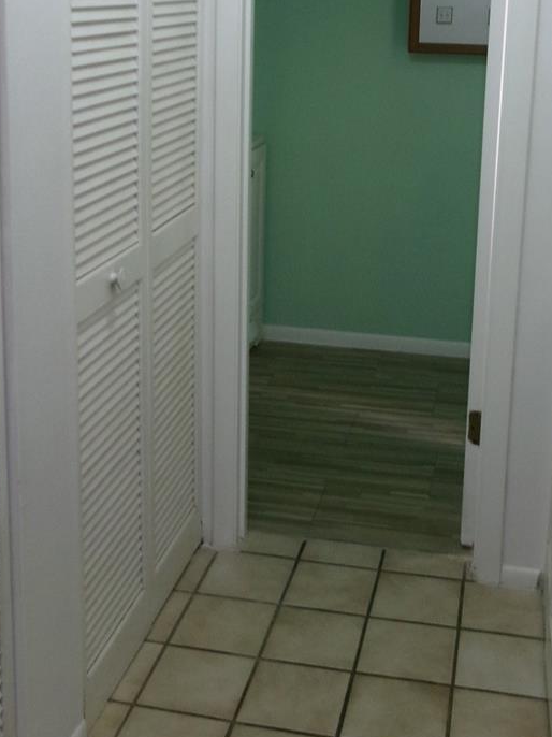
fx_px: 1042
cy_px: 194
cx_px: 295
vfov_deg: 38.0
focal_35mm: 49
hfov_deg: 29.6
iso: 200
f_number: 3.9
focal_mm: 5.1
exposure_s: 1/34
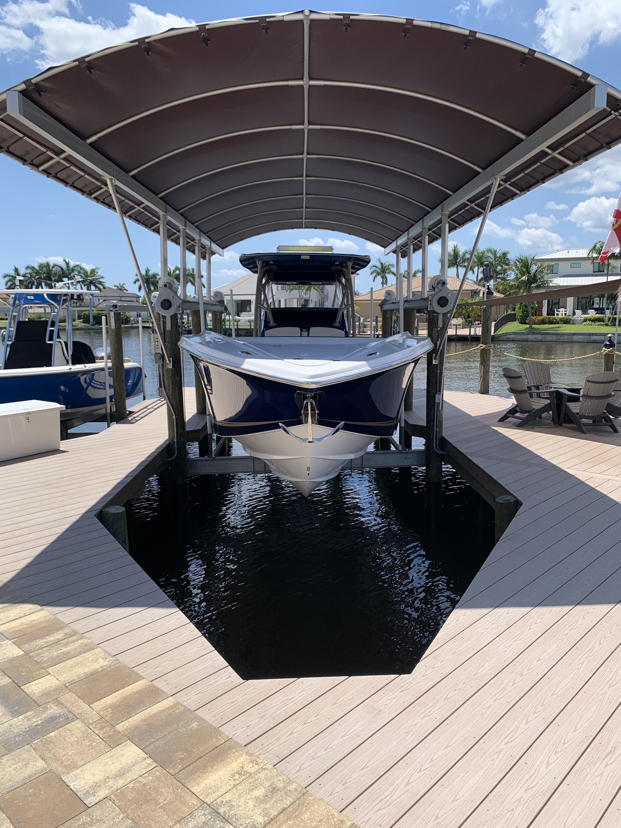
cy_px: 414
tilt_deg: -8.5
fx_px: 622
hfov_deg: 53.1
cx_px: 310
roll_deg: +0.2
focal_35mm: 26
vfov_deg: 67.3
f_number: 1.8
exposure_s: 1/2160
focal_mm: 4.25
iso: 25
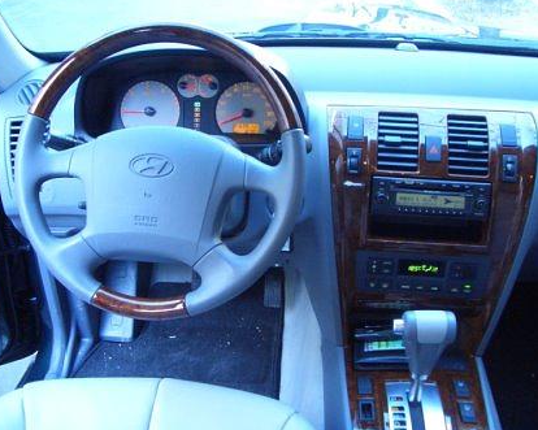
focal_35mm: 37
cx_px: 274
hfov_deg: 49.1
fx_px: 589
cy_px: 214
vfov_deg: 40.1
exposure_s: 1/20
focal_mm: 5.8
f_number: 2.6
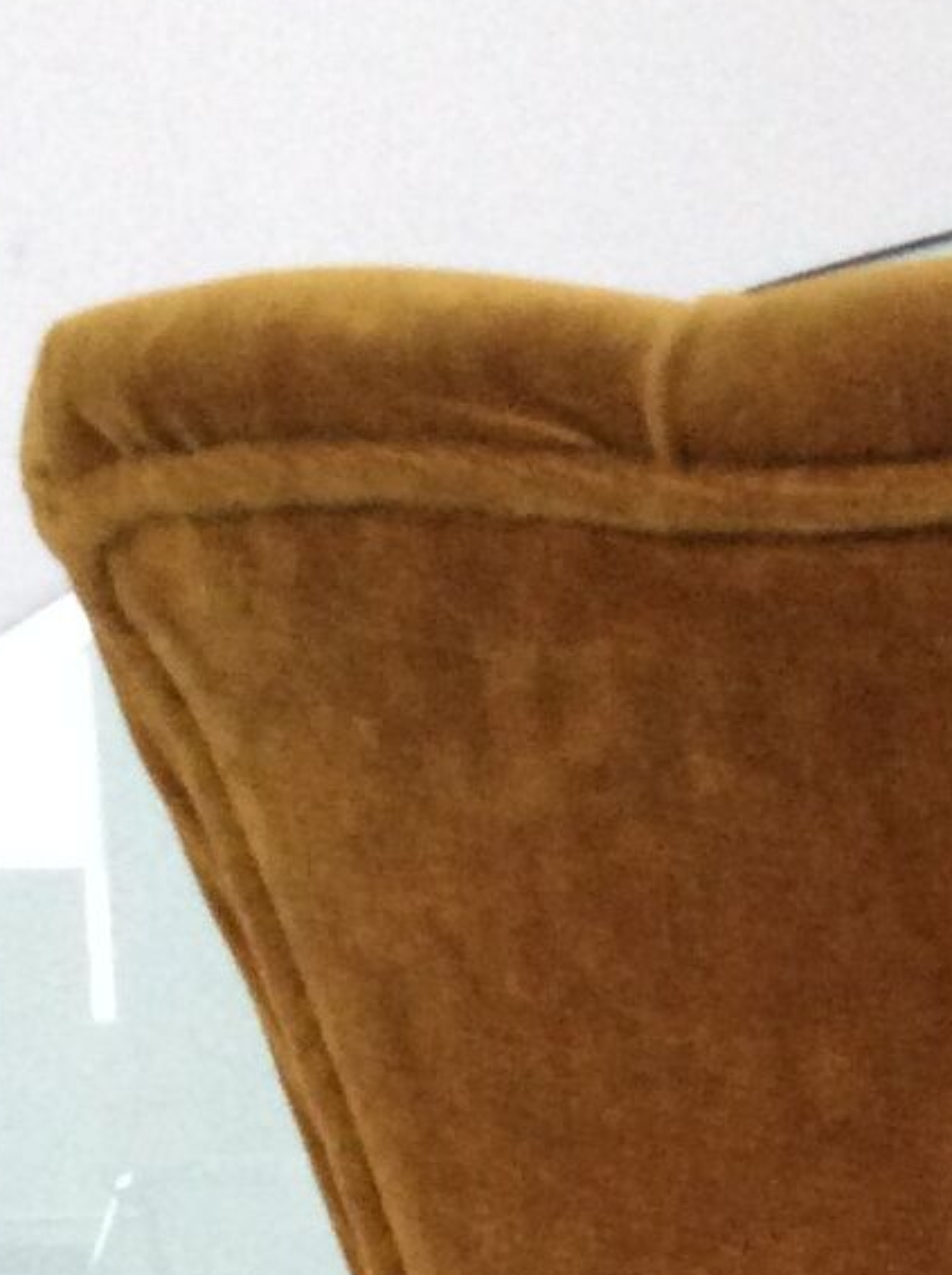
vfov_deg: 16.2
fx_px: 4153
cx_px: 1434
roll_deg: +2.4
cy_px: 1829
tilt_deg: -12.3
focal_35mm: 113
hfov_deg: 12.4
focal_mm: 3.3
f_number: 2.4
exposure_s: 1/25
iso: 160
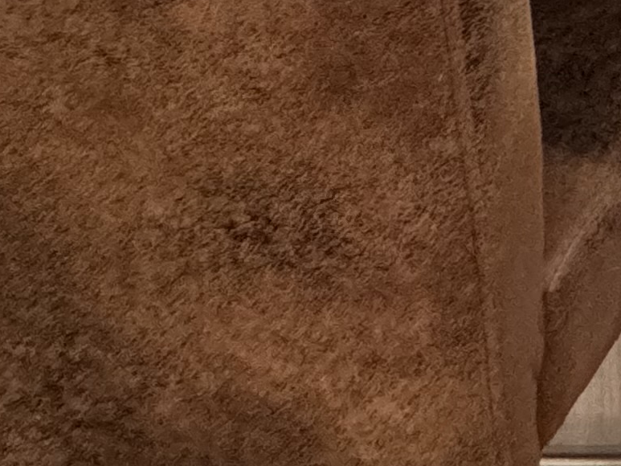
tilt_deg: -4.5
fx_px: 1310
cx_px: 1237
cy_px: -653
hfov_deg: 18.2
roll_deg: +0.5
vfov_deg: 14.0
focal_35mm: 73
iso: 640
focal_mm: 2.22
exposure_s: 1/50
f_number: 2.2
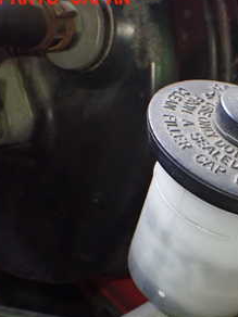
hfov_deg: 19.1
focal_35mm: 74
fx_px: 678
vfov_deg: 26.1
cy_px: 228
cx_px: 259
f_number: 2.5
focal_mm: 6.37
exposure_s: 1/100
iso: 800
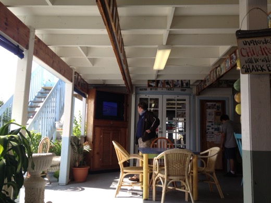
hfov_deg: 52.6
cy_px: 102
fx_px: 274
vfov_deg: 40.7
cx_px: 136
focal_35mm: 35
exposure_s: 1/351
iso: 64
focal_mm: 4.28
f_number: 2.4
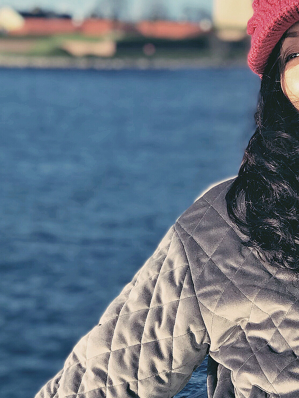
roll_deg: -0.8
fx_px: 1210
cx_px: 263
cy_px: 192
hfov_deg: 14.0
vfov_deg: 18.7
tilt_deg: -4.2
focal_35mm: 105
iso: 20
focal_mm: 6.6
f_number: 2.8
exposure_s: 1/465
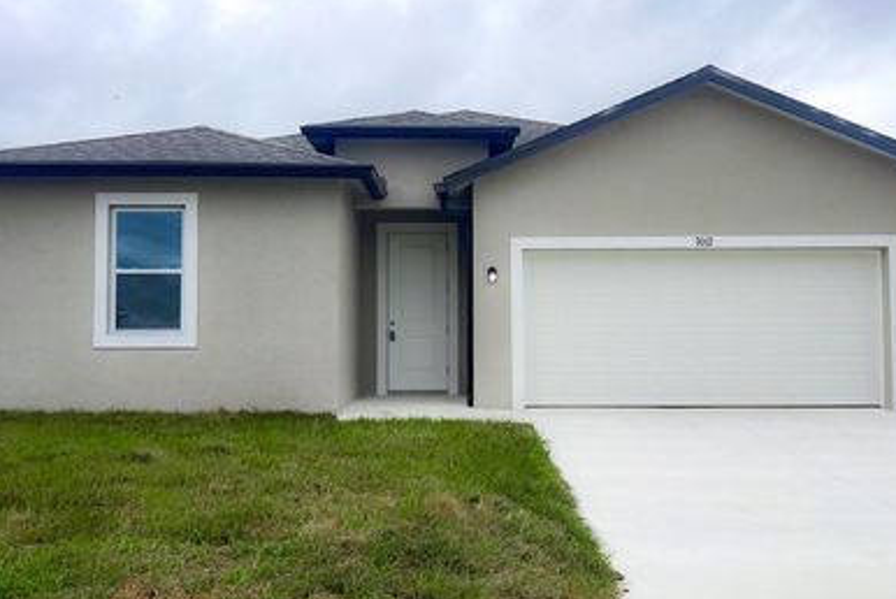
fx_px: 872
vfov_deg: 37.9
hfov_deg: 54.4
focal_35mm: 35
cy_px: 296
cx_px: 467
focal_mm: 5.7
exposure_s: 1/2300
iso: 50
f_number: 1.5
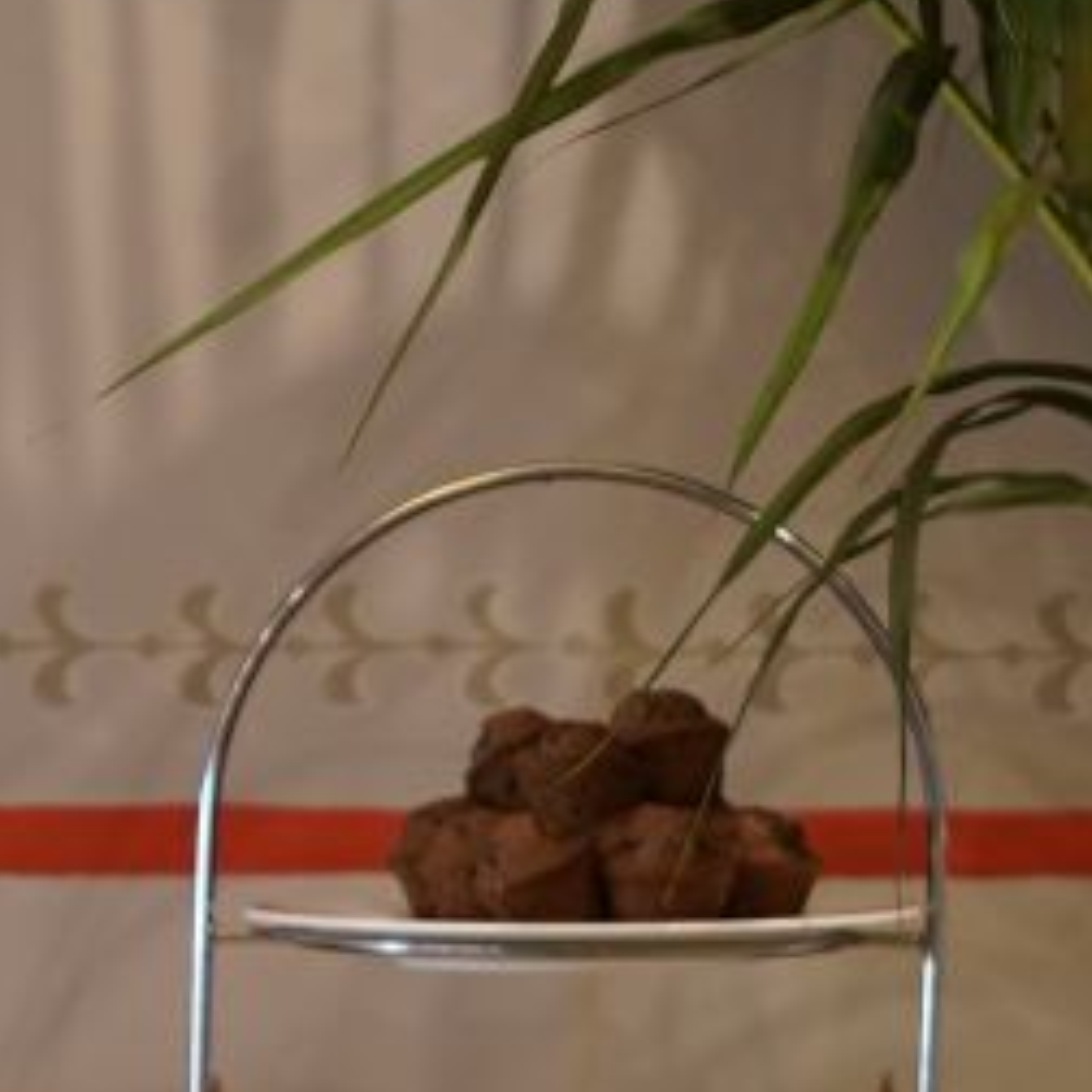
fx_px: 12028
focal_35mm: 337
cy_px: 258
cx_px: 303
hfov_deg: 5.2
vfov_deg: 5.2
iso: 400
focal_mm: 50
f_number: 2
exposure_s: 1/25
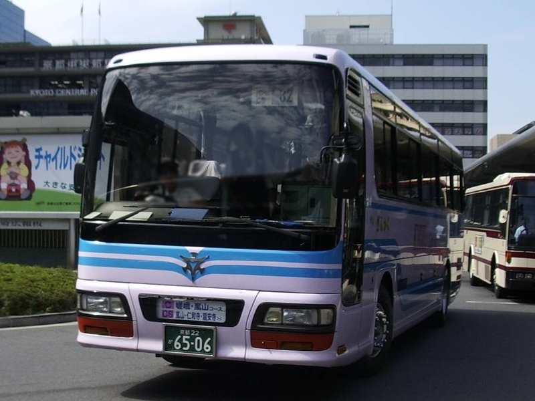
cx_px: 268
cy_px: 200
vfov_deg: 40.7
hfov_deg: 52.6
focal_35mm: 35
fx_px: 541
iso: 50
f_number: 4.3
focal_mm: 5.8
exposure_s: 1/320
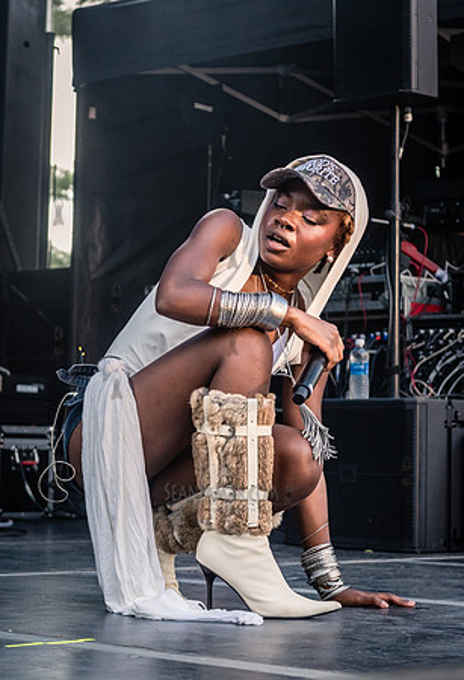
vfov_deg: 21.1
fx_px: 1824
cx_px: 188
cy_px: 323
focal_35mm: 96
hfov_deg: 14.5
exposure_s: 1/800
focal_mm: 60
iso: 1000
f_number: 4
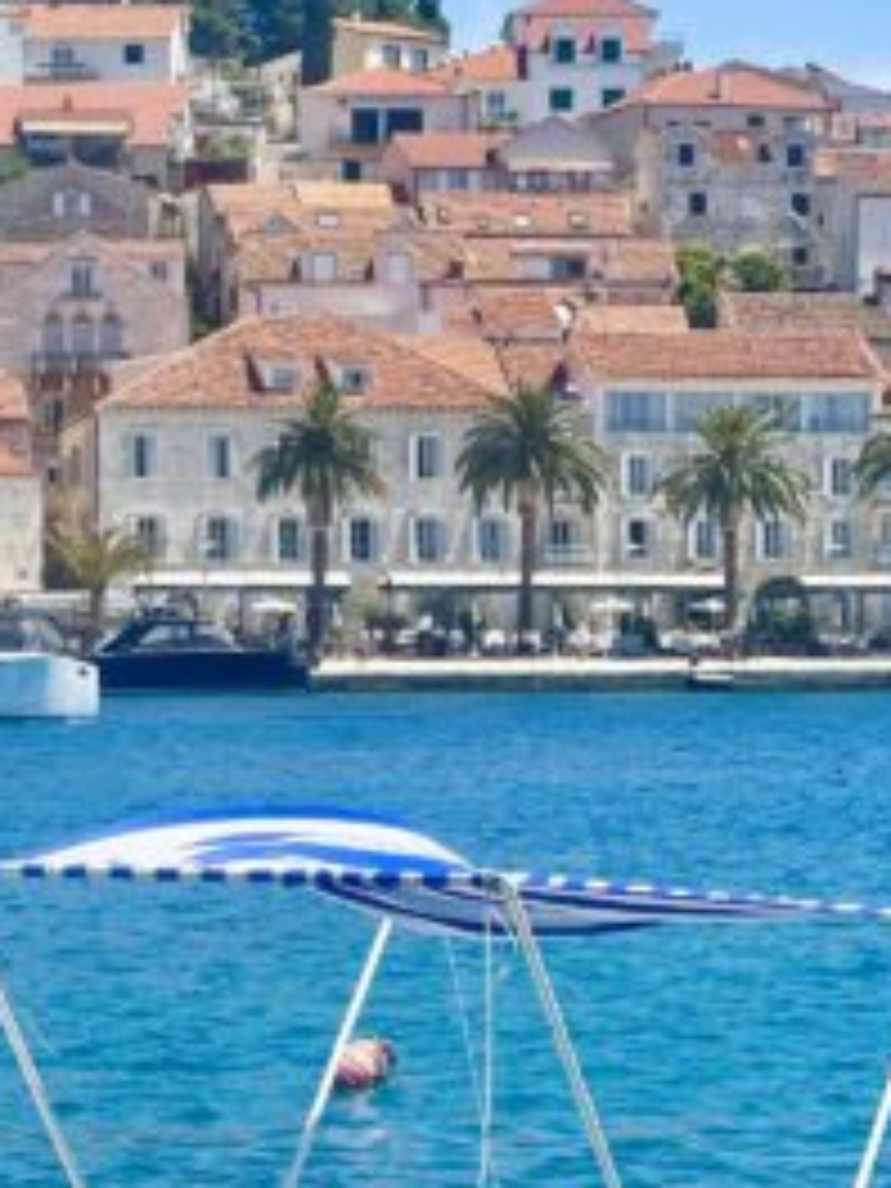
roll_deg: +0.6
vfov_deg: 13.5
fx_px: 5011
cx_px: 317
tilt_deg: -3.4
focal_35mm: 146
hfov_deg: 10.2
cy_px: 954
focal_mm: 9
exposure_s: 1/742
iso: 32
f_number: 2.8
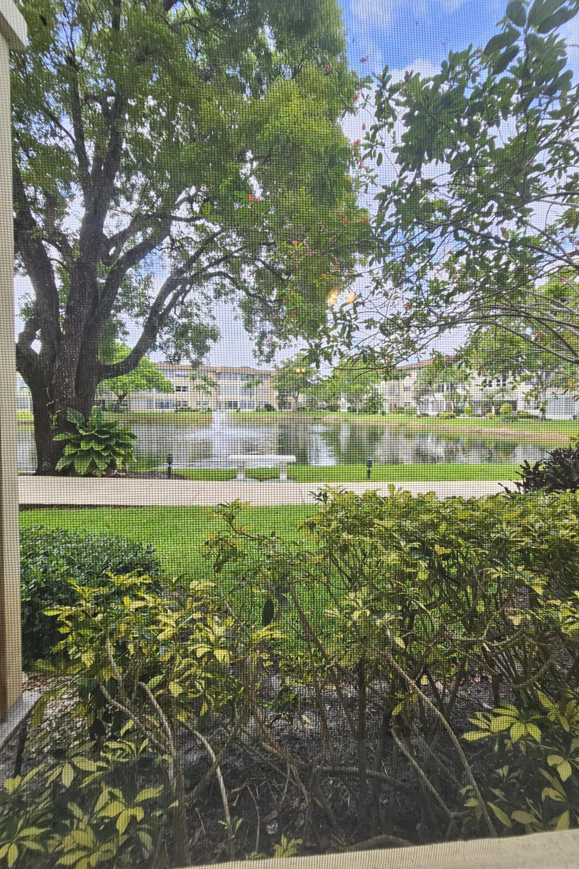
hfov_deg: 81.1
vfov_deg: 104.2
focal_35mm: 14
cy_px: 425
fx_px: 338
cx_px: 307
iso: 100
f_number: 2.2
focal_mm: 2.2
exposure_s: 1/207
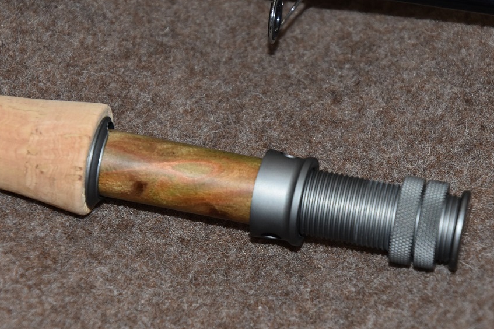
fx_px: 2428
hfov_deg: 11.6
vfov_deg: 7.8
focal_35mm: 177
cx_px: 222
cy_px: 176
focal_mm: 100
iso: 800
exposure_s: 1/30
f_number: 10
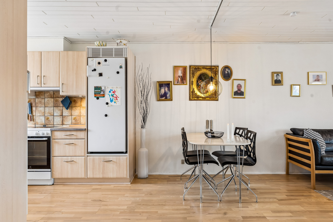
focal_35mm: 24
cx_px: 166
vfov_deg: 54.1
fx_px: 217
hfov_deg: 74.9
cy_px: 111
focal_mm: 23.5
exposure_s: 1/4
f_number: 8
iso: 200
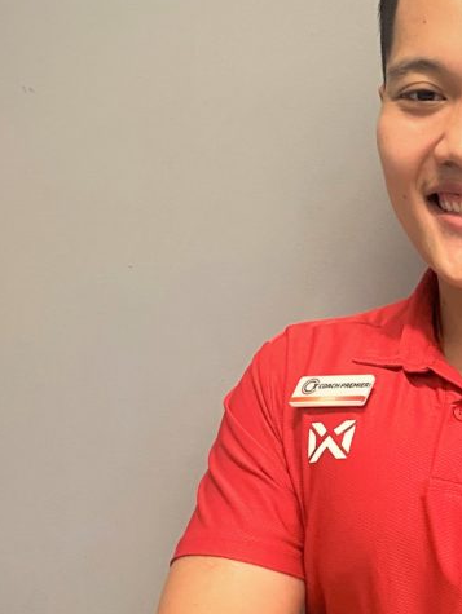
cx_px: 490
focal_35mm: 56
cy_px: 552
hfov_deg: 24.6
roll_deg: +0.6
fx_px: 995
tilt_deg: -1.8
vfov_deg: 32.6
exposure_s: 1/50
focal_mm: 4.25
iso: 250
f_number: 1.8
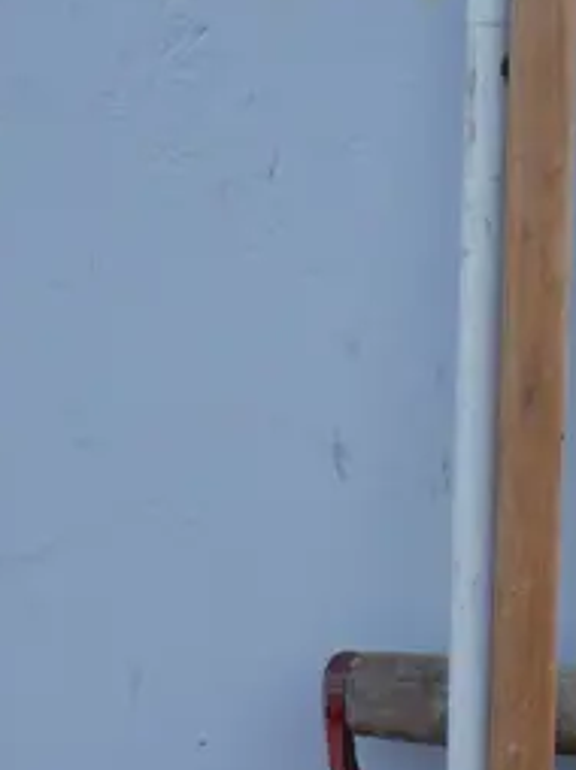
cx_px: 791
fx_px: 2689
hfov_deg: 11.8
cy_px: 1179
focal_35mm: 121
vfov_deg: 15.0
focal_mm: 15
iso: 200
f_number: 4
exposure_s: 1/125
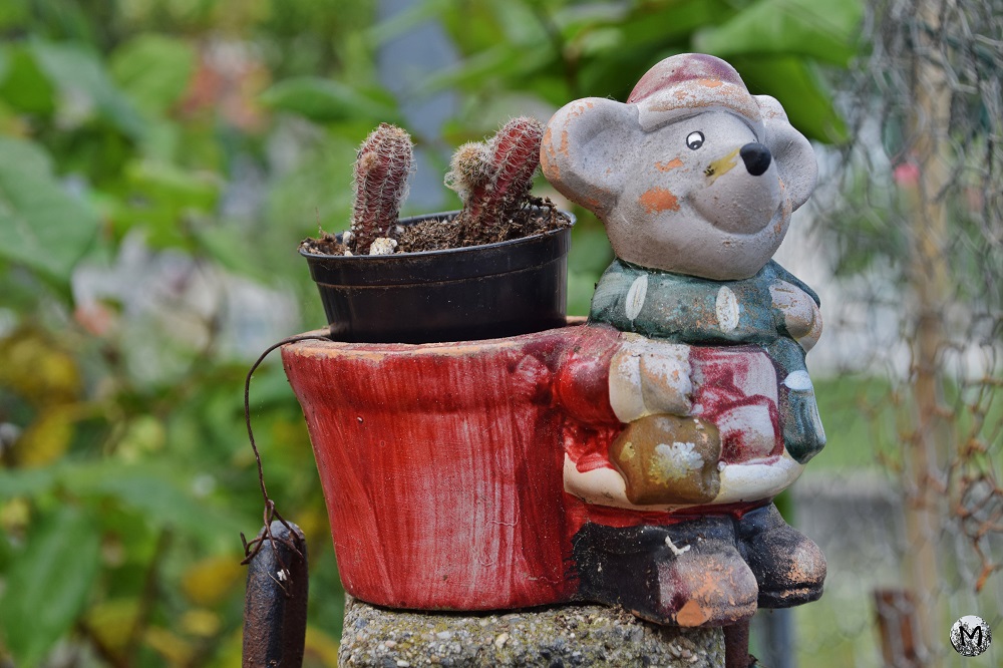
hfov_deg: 23.4
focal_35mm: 87
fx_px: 2423
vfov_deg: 15.7
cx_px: 502
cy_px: 334
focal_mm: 58
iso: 400
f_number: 7.1
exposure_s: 1/200
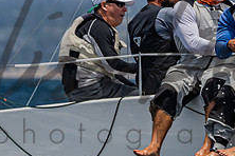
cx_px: 178
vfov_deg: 1.2
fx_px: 7219
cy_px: 147
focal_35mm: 1106
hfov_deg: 1.9
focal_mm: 280
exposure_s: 1/2500
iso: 400
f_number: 6.3
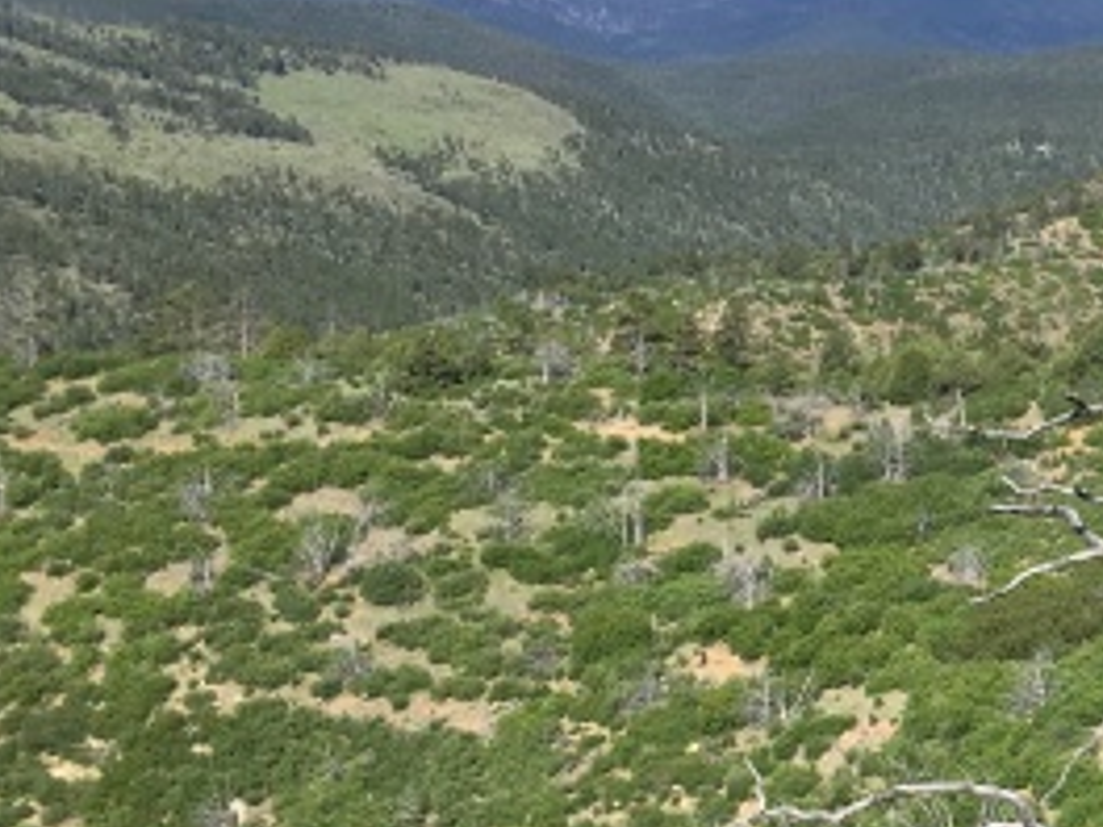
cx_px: 1441
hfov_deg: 20.3
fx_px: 2804
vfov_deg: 16.8
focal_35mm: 88
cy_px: 472
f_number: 2.2
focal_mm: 4.15
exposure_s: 1/1374
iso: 25
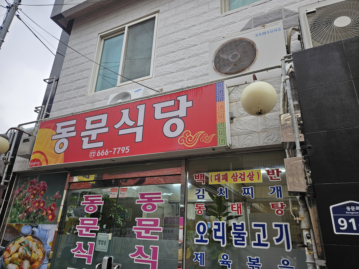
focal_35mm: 23
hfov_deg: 73.9
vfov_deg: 58.9
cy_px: 134
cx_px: 180
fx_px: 239
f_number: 1.8
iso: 50
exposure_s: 1/207
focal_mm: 5.4
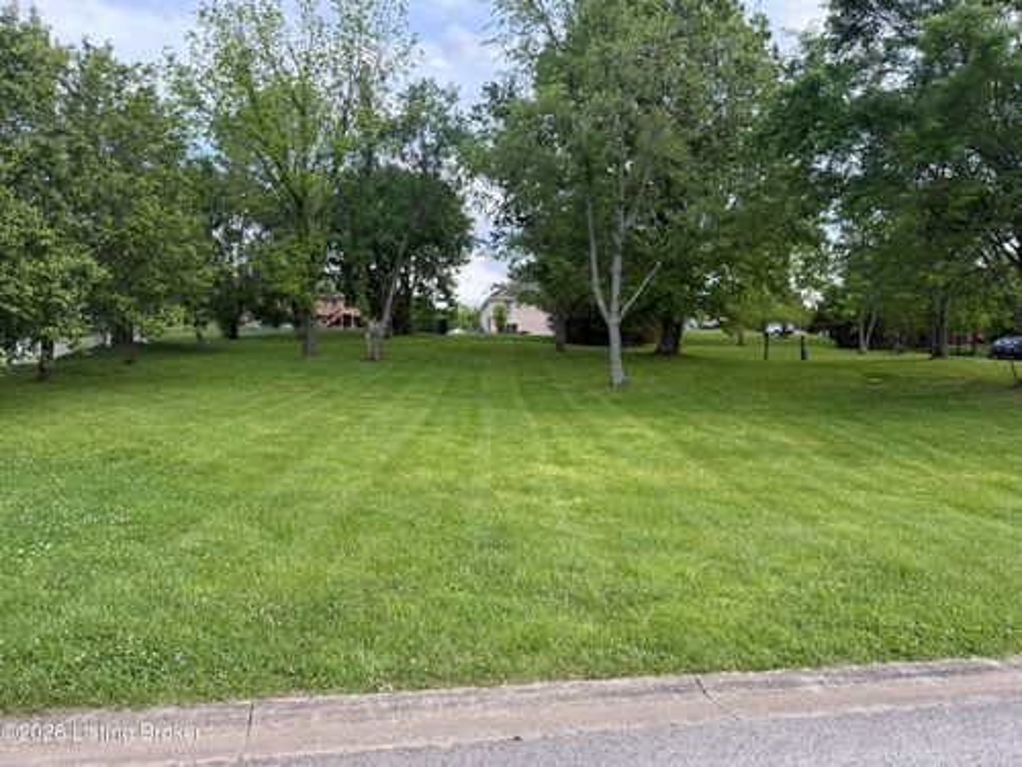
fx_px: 709
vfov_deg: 56.8
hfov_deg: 71.6
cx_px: 511
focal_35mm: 24
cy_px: 384
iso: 100
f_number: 1.78
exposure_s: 1/643
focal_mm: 6.76
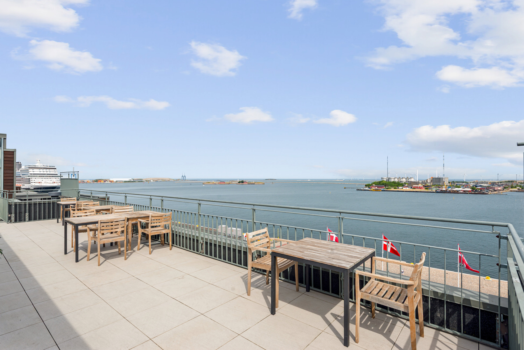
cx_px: 262
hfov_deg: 90.0
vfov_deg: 67.4
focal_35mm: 18
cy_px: 175
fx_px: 262
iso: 200
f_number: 10
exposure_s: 1/320
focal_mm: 18
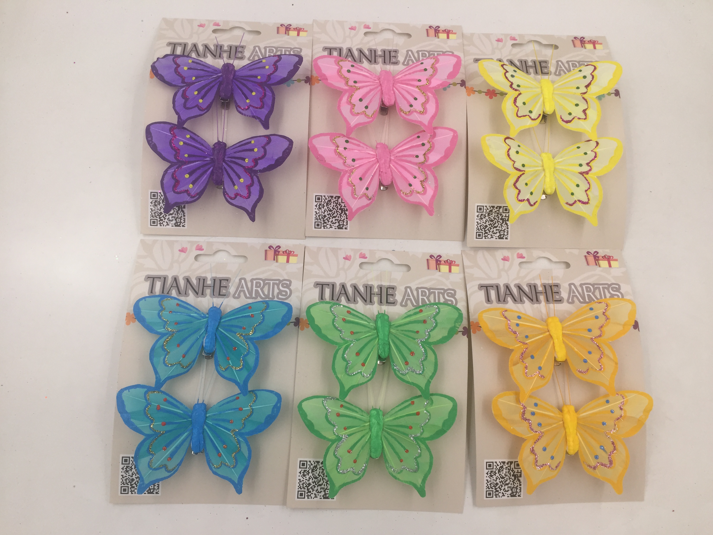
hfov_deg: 61.7
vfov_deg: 48.2
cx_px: 356
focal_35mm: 29
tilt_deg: -76.4
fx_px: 597
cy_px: 268
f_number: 2.2
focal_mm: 4.15
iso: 32
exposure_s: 1/842
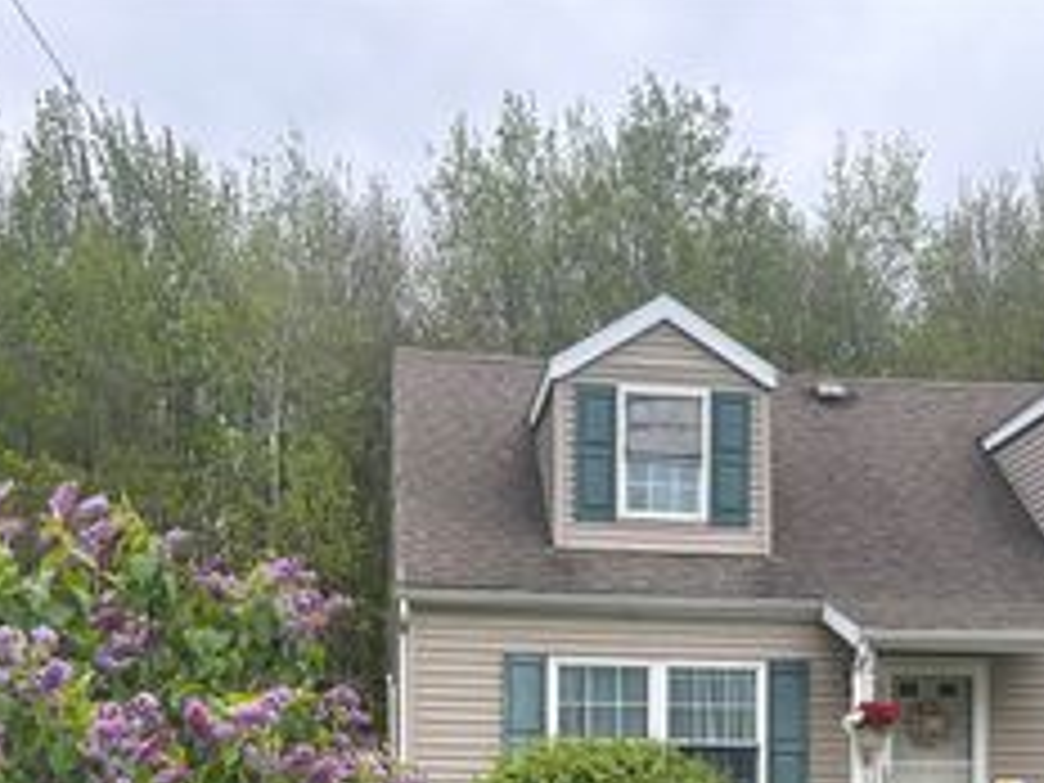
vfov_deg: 24.6
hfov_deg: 34.2
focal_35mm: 56
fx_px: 1689
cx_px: 657
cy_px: 826
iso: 50
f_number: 1.5
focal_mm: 5.7
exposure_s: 1/775
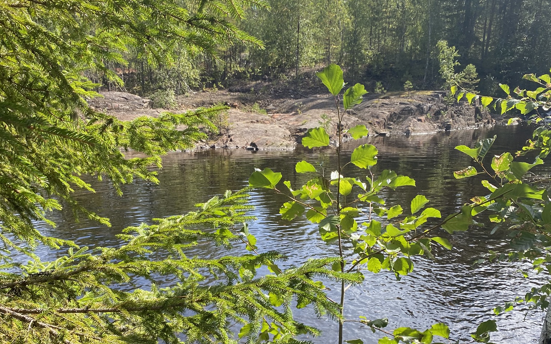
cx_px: 276
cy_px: 269
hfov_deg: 52.8
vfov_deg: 33.6
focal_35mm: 37
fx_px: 556
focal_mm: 4.25
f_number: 1.8
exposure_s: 1/719
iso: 32
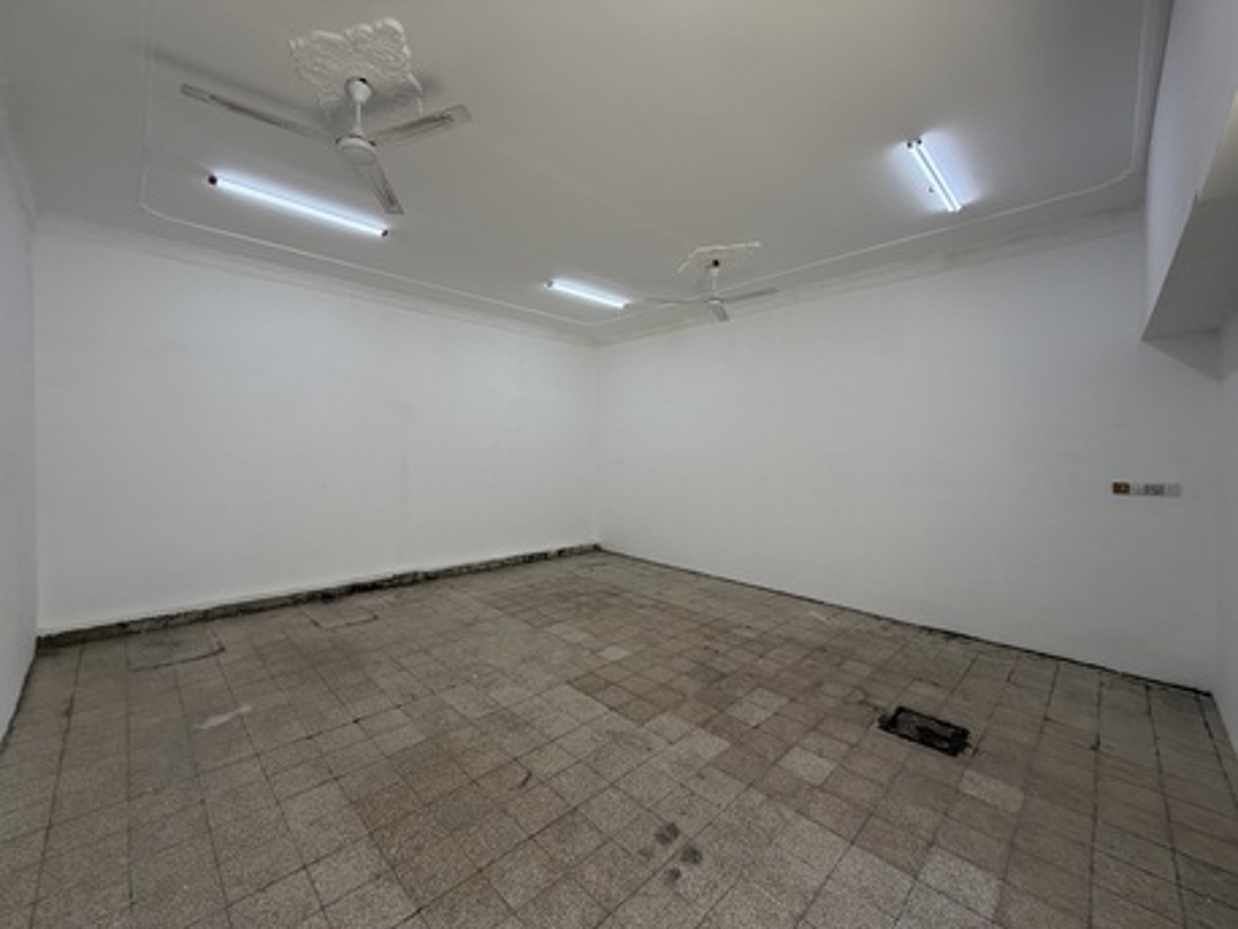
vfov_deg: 85.7
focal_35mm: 14
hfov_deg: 102.0
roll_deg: +1.1
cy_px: 464
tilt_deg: -1.9
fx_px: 501
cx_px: 619
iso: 64
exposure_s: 1/239
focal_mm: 2.22
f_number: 2.2
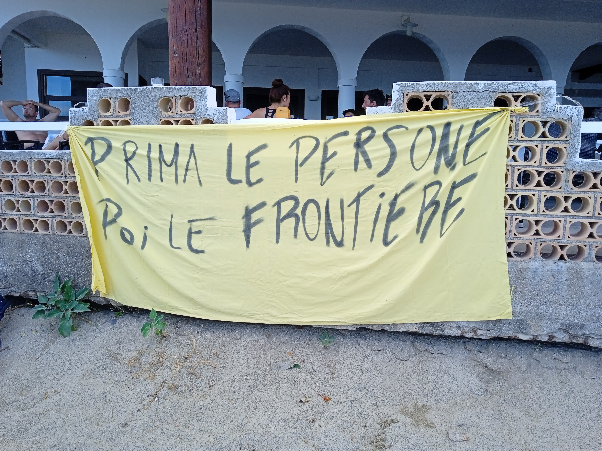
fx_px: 487
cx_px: 301
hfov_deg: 63.4
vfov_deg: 49.7
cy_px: 226
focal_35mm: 28
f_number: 2.2
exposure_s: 1/183
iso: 111
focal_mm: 3.43
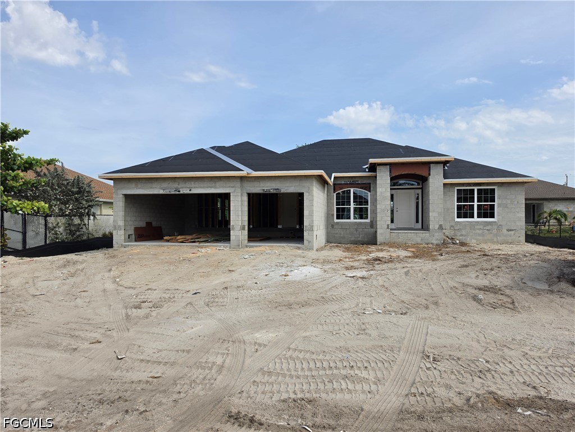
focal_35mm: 23
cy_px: 216
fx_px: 382
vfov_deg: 58.9
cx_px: 288
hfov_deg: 73.9
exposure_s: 1/7939
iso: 50
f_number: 1.4
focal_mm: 6.5
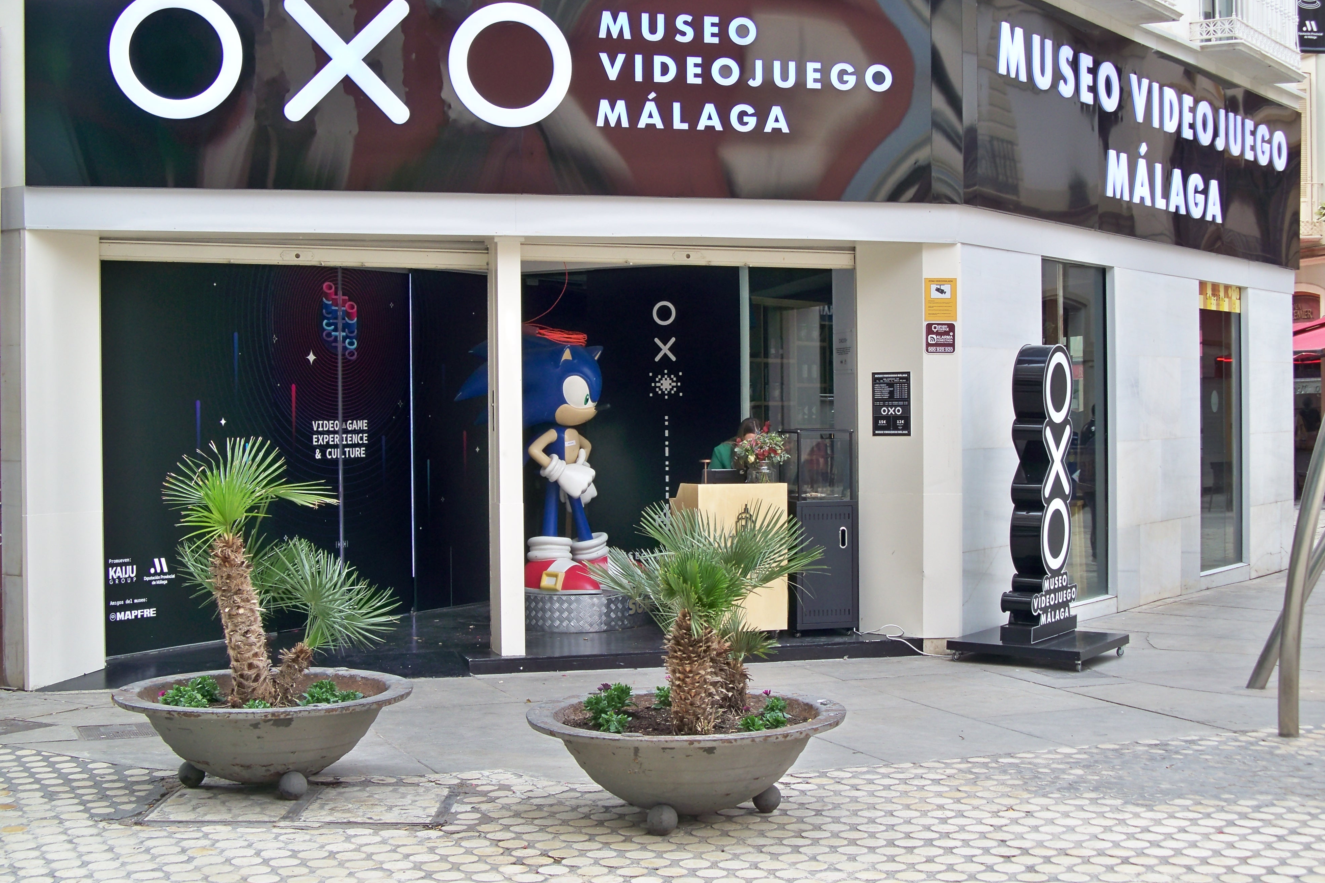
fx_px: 1951
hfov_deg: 37.5
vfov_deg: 25.5
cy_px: 386
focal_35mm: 53
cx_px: 668
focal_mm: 8.8
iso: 64
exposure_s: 1/80
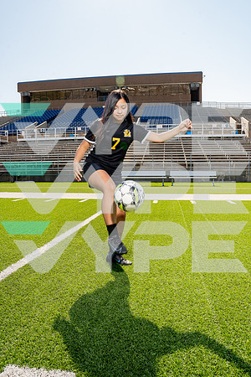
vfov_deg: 67.4
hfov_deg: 47.9
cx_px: 126
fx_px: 282
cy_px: 188
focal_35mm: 27
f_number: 11
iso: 320
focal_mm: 27
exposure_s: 1/250
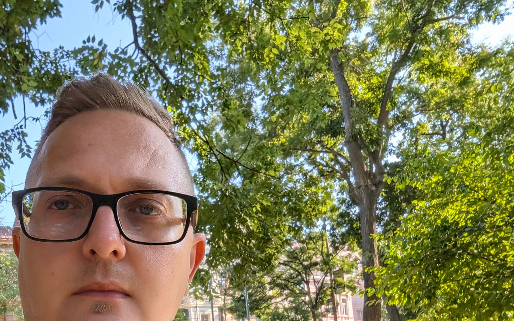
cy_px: 290
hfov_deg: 54.0
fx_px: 476
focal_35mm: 34
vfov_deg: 35.1
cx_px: 125
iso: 56
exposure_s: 1/636
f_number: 2.2
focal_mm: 2.71
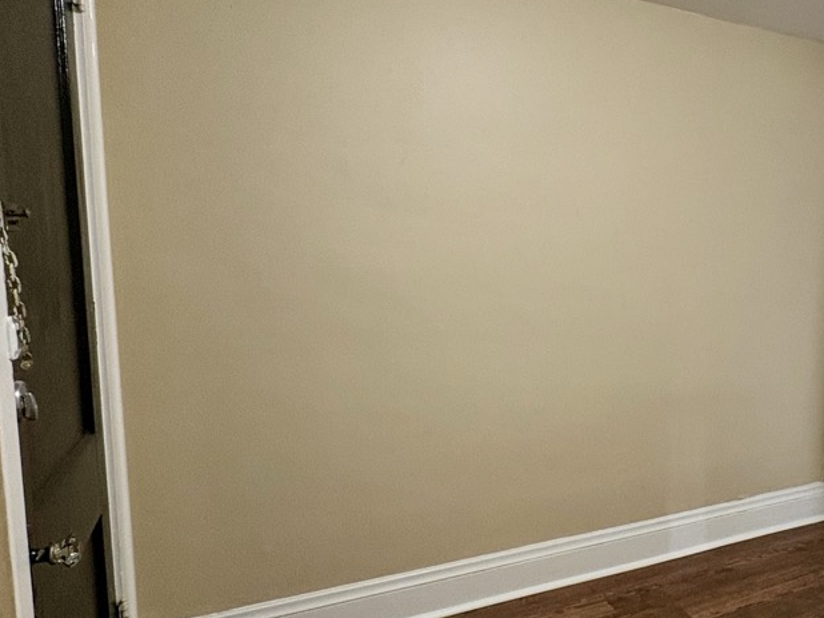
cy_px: 324
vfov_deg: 48.2
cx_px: 680
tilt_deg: -6.0
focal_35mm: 29
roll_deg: -1.7
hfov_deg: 56.4
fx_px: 690
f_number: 2.2
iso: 250
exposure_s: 1/60
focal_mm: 2.22
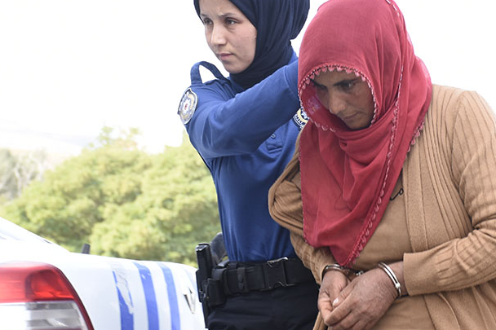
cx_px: 360
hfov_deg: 13.0
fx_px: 2176
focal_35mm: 158
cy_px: 186
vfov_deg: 8.7
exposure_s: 1/160
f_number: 6.3
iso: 200
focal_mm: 50
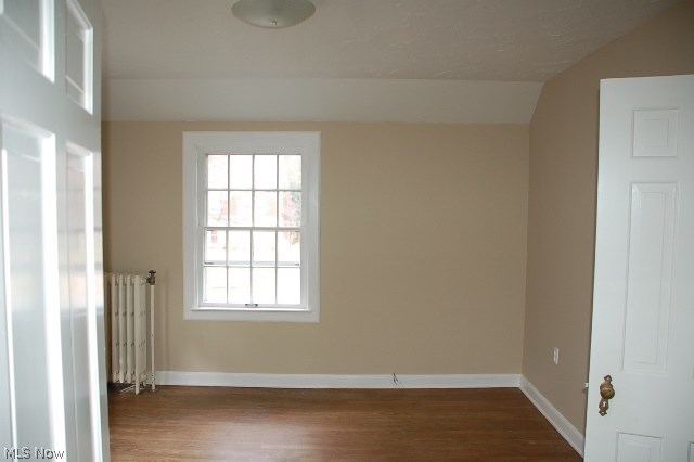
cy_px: 231
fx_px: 520
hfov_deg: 67.4
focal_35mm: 27
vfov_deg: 47.9
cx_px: 347
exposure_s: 1/60
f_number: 3.5
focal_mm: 18
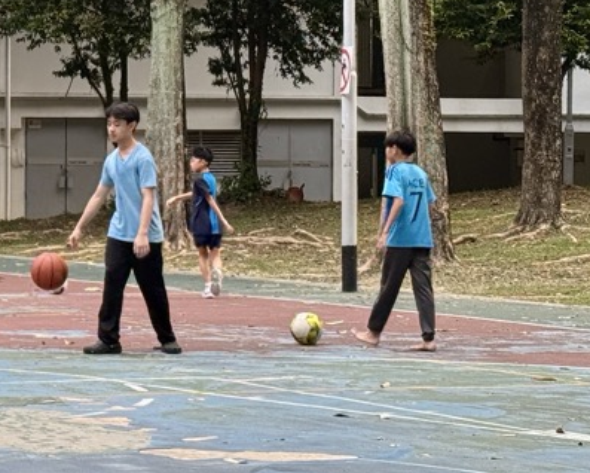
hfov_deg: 12.3
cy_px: 101
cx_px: -205
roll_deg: -0.5
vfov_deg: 10.2
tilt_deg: +0.9
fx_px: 2638
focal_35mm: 151
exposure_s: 1/166
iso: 64
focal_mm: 6.76
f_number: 1.78
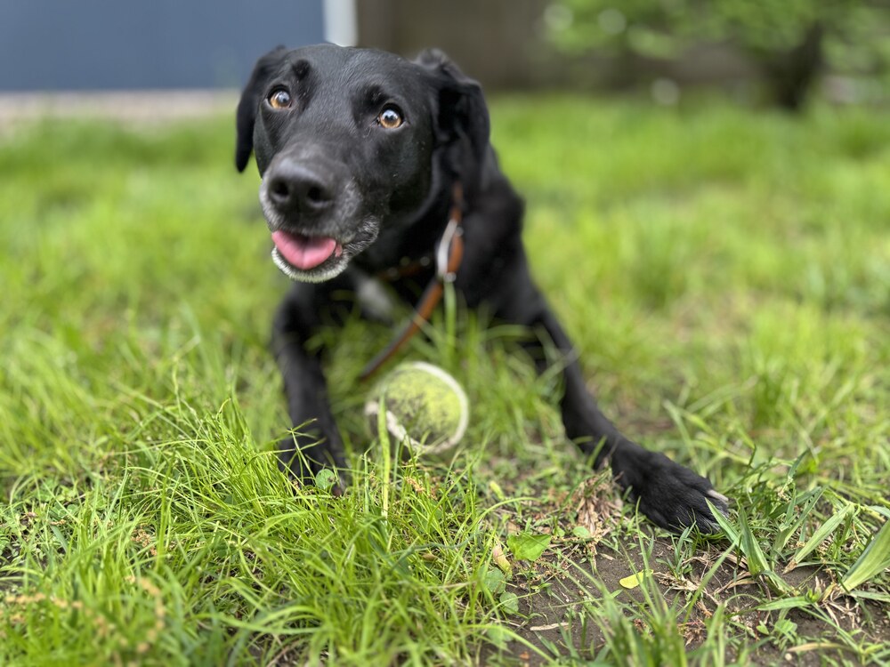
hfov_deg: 71.6
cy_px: 334
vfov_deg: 56.8
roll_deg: -0.8
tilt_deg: -23.9
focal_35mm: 24
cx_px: 445
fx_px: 617
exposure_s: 1/109
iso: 200
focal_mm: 6.76
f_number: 1.78
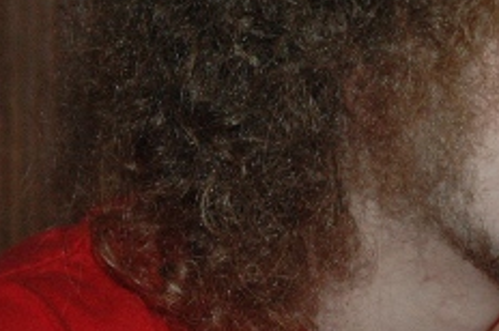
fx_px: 2519
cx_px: 441
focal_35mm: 182
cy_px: 80
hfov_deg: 11.2
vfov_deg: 7.5
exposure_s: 1/60
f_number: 4.5
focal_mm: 44
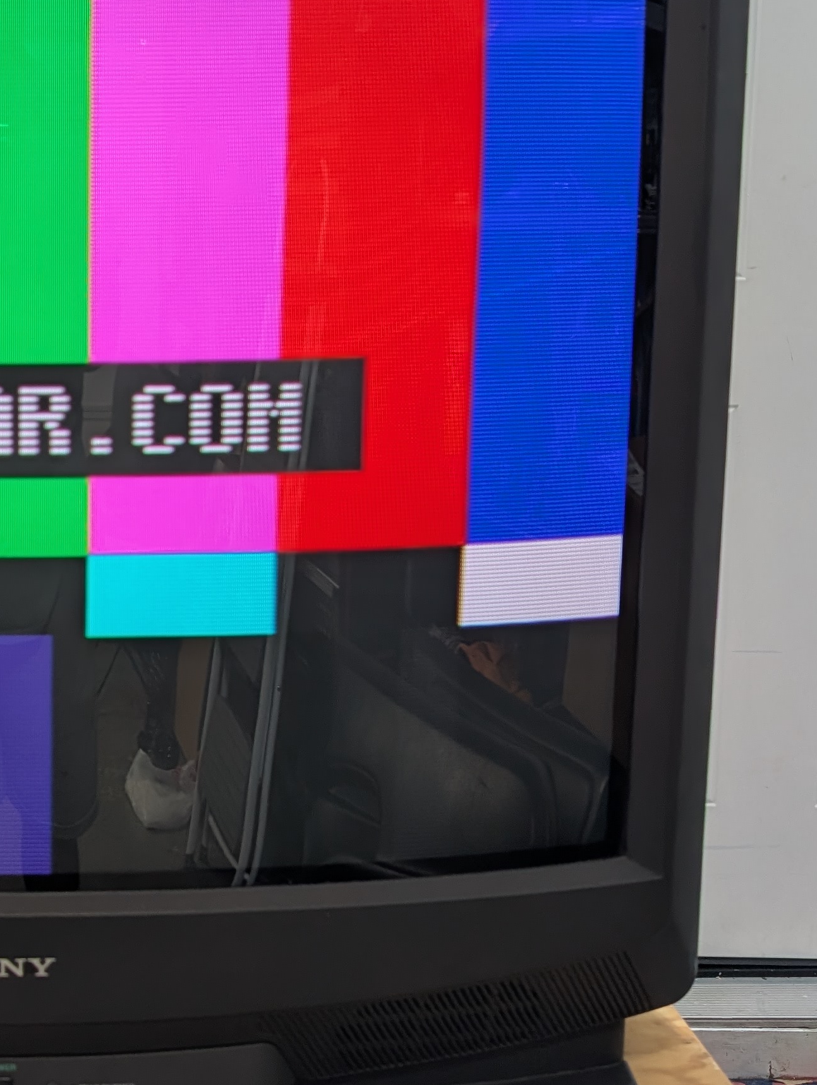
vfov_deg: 33.7
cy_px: 442
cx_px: 4
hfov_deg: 24.6
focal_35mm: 57
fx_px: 1790
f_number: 1.68
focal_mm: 6.9
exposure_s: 1/30
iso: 125
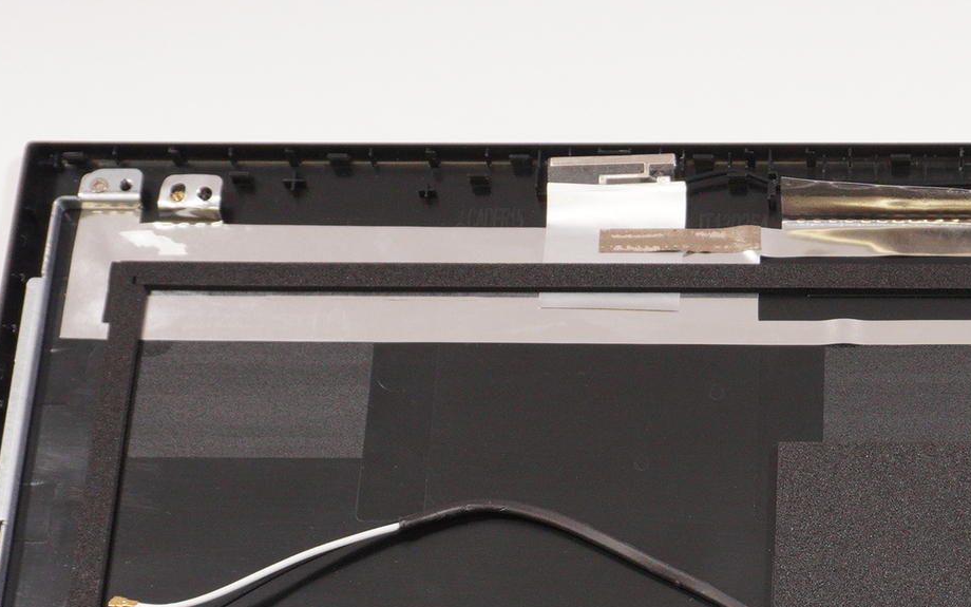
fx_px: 2196
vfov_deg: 15.1
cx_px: 882
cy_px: 765
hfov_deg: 24.2
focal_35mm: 83
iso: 640
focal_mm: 20
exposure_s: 1/100
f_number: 5.6
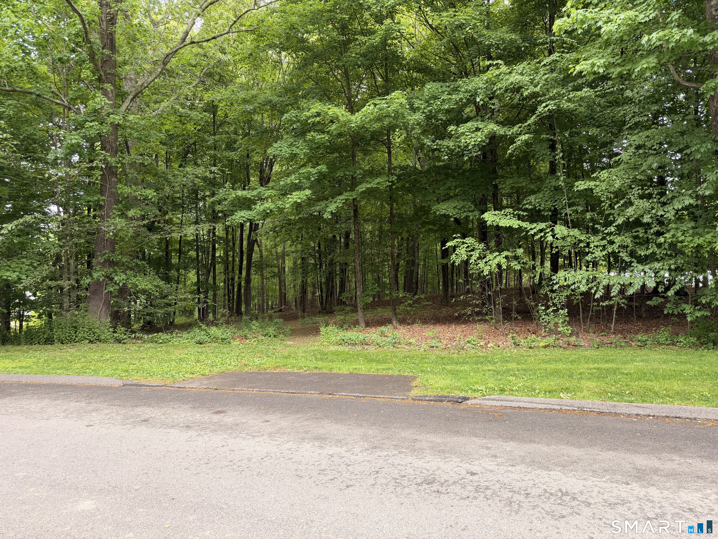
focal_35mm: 24
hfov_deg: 71.6
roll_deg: +1.2
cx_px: 359
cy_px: 270
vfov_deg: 56.8
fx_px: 498
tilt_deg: +0.7
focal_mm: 6.76
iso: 64
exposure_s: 1/121
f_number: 1.78
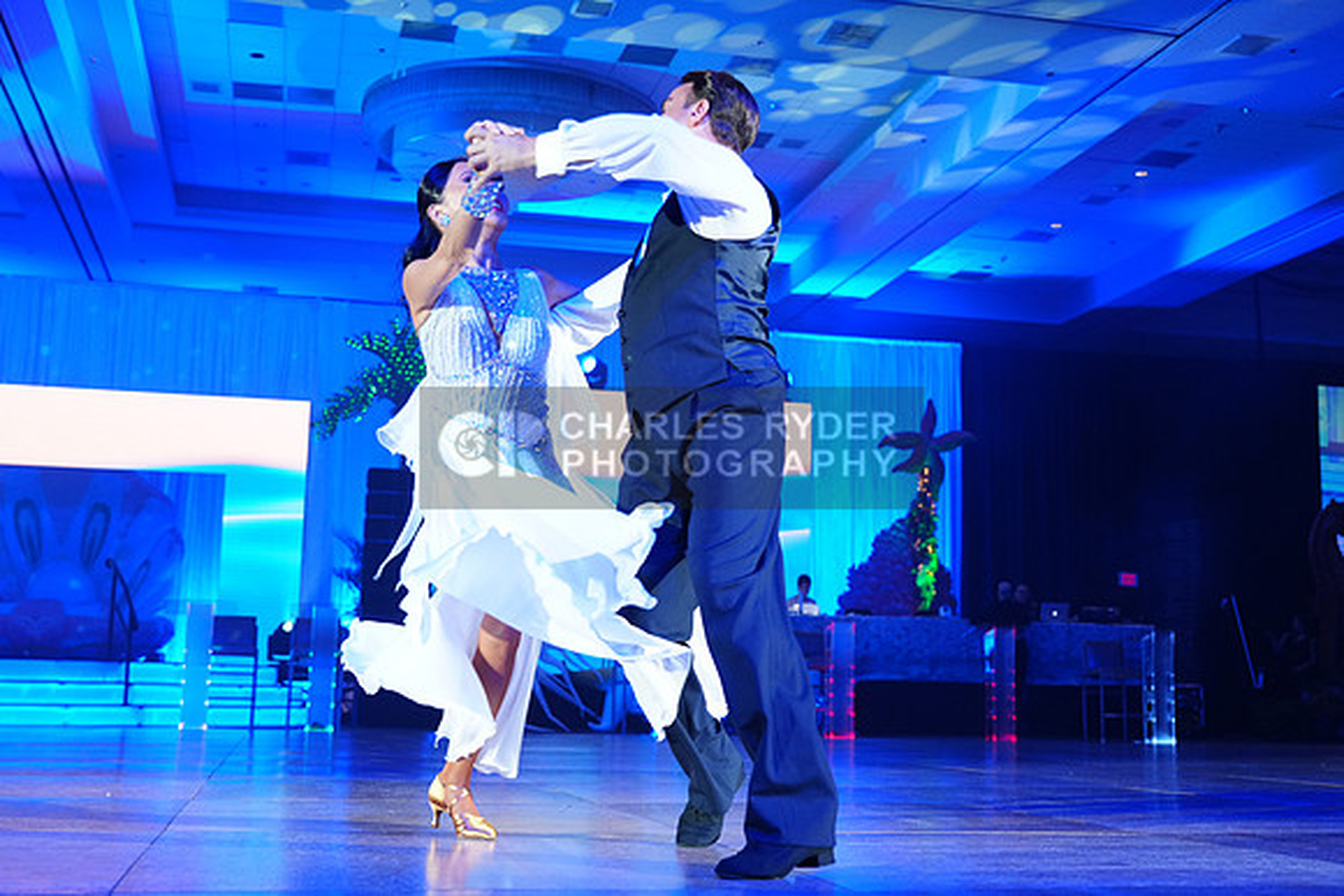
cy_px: 448
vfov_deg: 32.6
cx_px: 672
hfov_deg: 47.4
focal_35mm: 41
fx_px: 1531
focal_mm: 41
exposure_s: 1/320
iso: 2000
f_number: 4
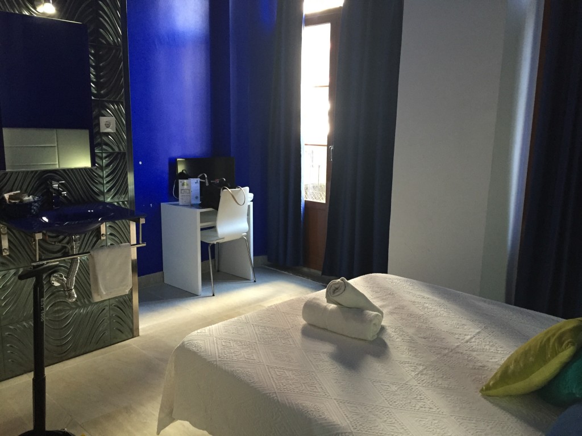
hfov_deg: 61.7
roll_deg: -1.5
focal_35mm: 29
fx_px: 488
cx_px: 291
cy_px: 218
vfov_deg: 48.2
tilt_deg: -9.9
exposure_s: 1/33
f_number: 2.2
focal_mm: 4.15
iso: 200
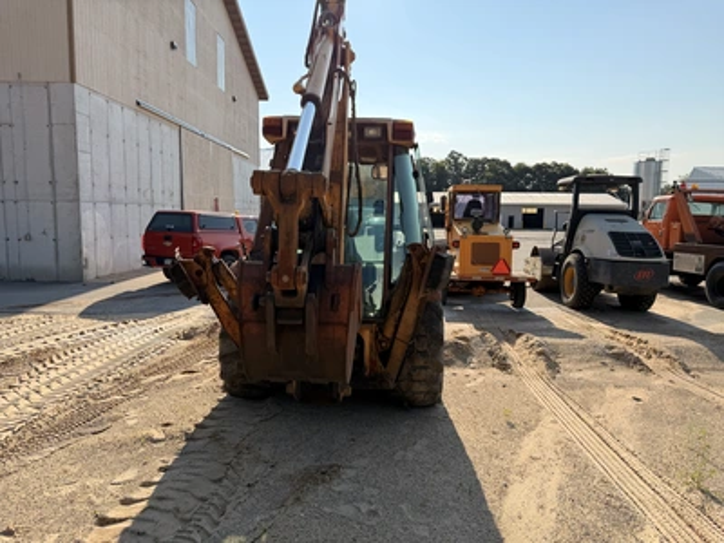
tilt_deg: -6.7
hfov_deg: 71.6
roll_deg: -0.7
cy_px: 272
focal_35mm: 24
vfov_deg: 56.8
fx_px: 502
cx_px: 362
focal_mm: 6.76
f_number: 1.78
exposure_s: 1/3759
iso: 80
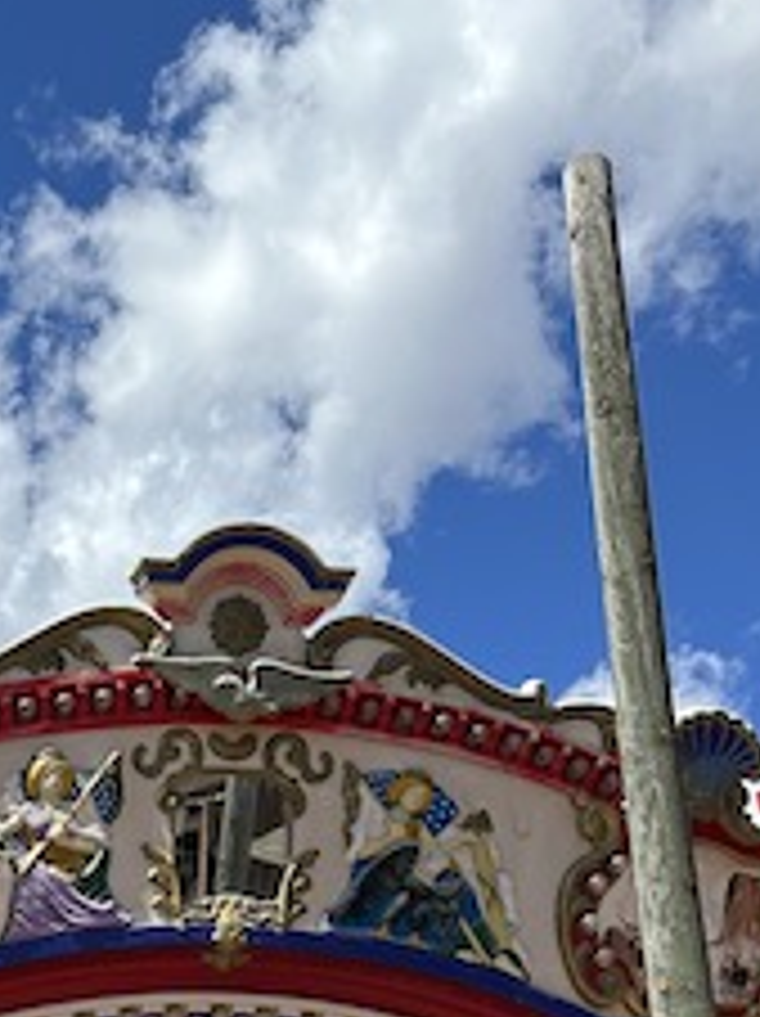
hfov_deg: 20.4
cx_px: -117
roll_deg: +1.3
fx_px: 1994
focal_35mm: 68
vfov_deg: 25.9
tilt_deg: +19.1
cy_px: 1184
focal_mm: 6.86
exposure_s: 1/3597
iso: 80
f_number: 1.78
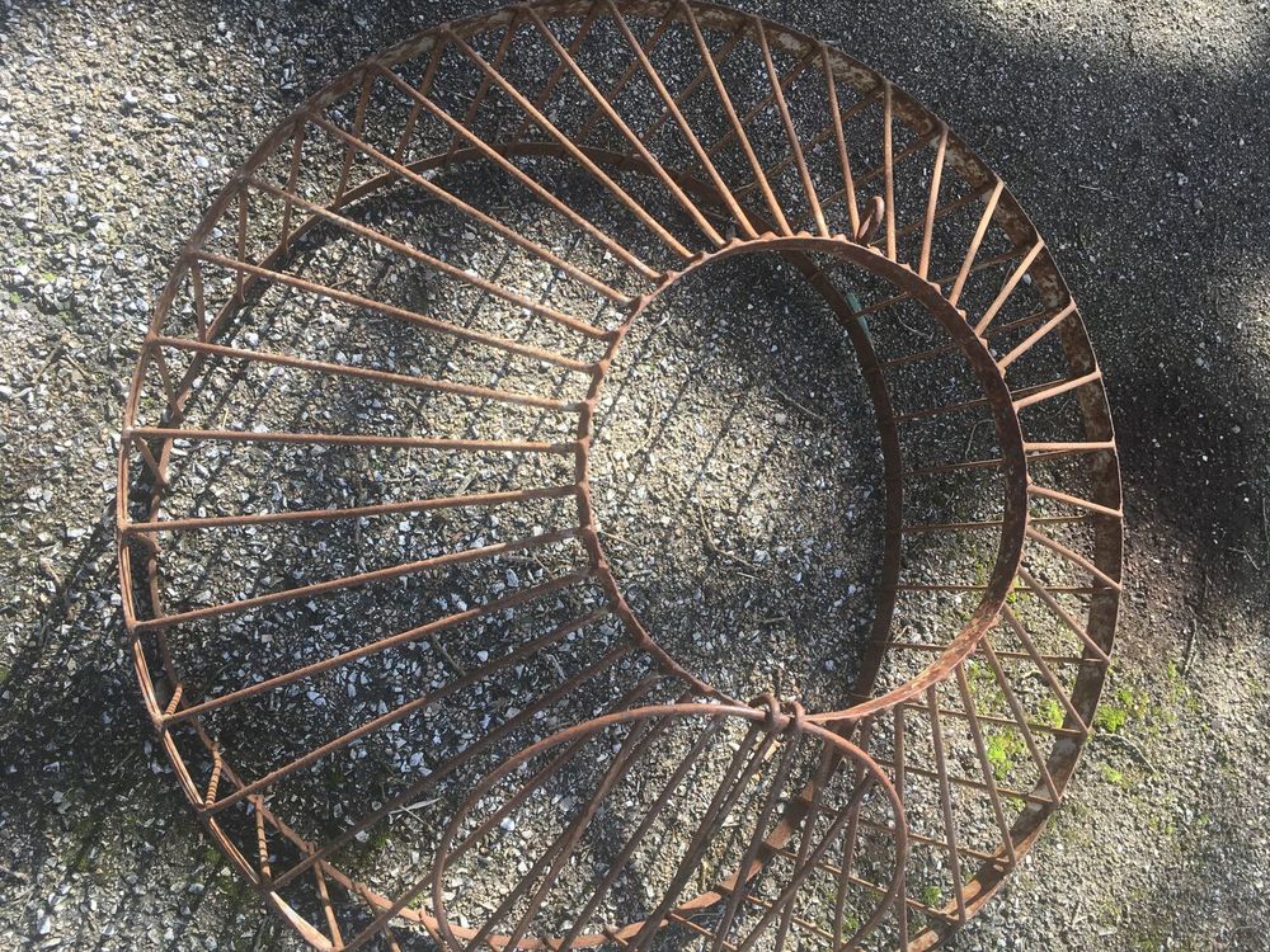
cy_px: 476
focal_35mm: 29
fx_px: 1064
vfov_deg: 48.2
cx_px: 635
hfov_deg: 61.7
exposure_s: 1/201
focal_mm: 4.15
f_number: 2.2
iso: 25
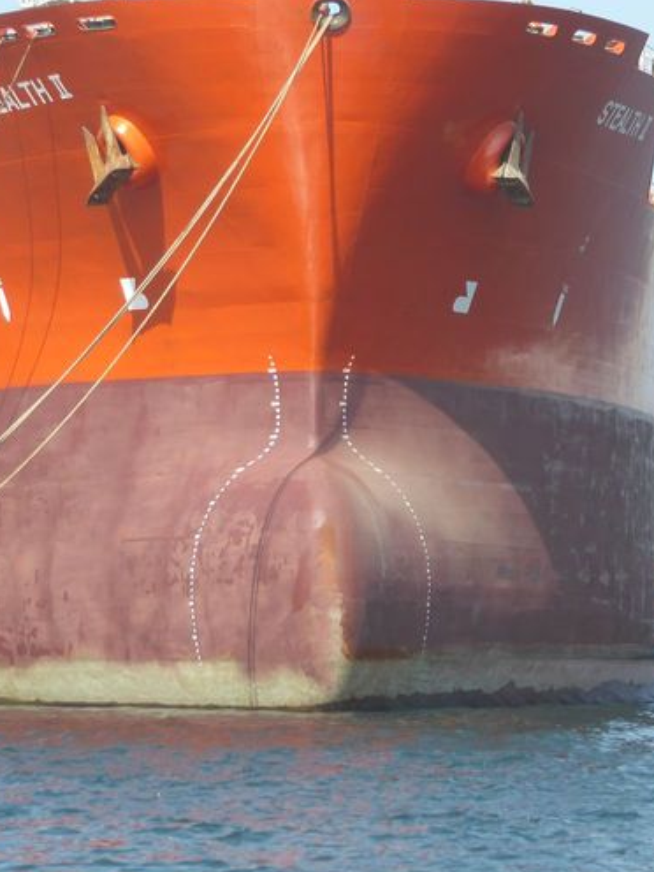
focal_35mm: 271
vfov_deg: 7.3
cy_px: 408
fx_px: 6827
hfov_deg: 5.5
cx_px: 287
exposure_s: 1/200
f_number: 5.4
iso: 80
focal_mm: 27.1
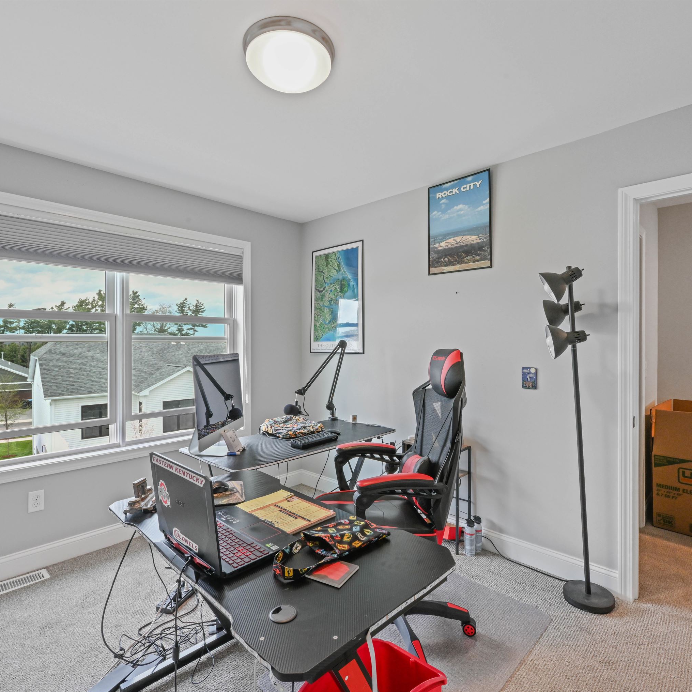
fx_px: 407
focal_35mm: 18
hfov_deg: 80.7
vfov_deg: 80.7
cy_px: 347
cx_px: 347
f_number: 14
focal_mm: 14
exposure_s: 1/10
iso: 1000
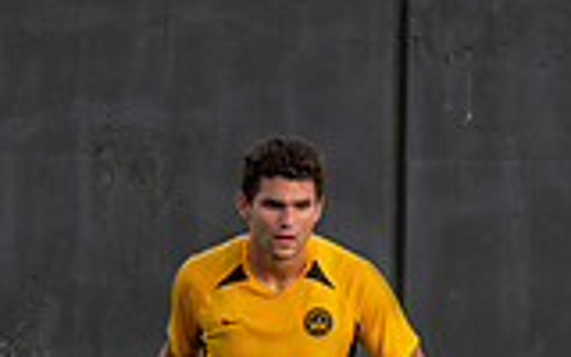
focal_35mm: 1332
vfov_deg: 1.0
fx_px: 20728
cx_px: 343
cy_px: 452
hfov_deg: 1.6
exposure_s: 1/1000
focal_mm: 240
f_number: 5.6
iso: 560
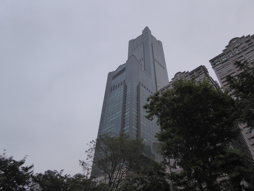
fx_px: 183
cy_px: 96
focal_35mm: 25
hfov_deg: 69.4
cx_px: 127
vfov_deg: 54.9
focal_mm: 4.3
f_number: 3.3
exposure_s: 1/125
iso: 200
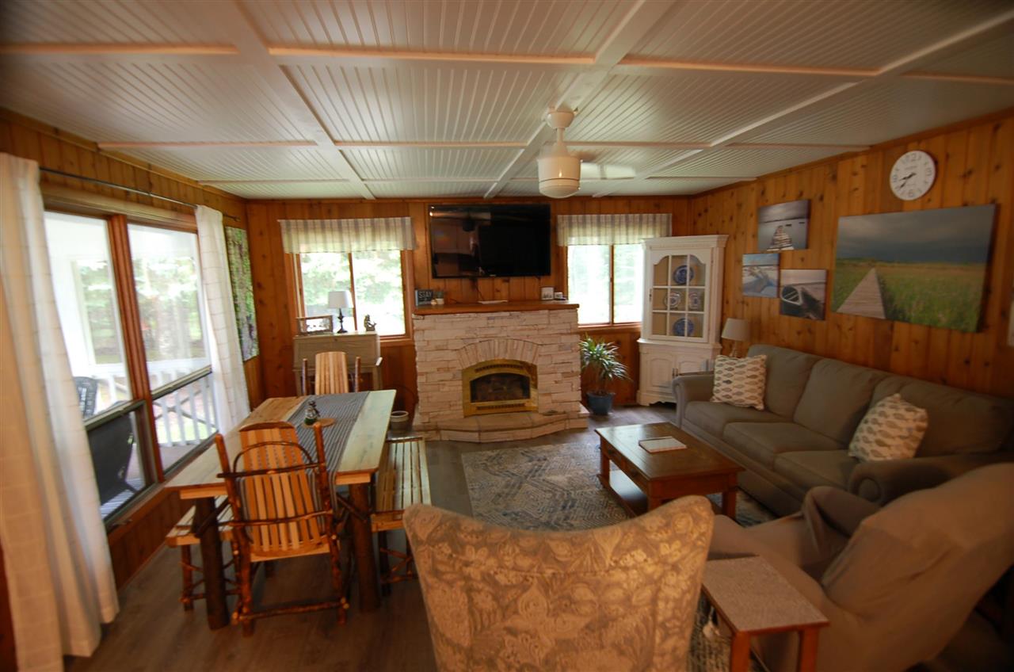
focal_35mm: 16
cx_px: 507
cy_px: 336
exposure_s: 1/6
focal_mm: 11
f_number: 2.8
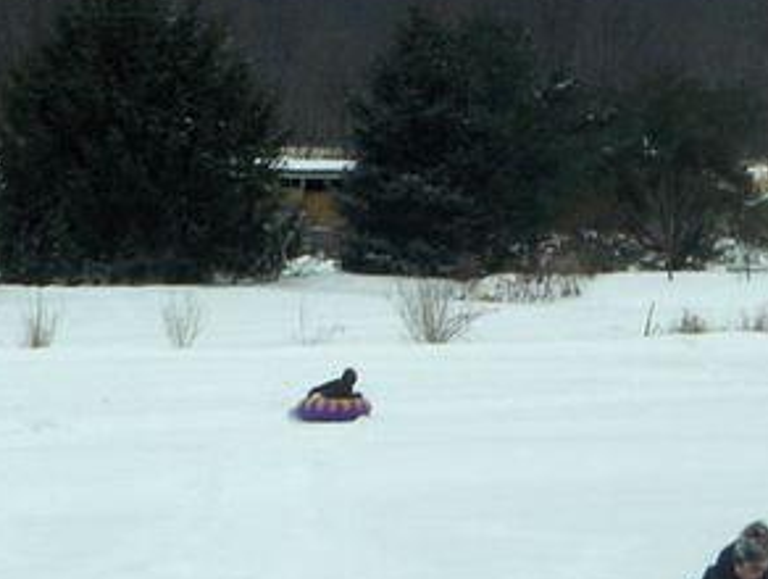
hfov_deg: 7.4
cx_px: 534
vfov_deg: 5.6
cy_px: -37
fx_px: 5933
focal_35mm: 267
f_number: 9.19
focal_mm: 19.6
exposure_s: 1/154
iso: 100
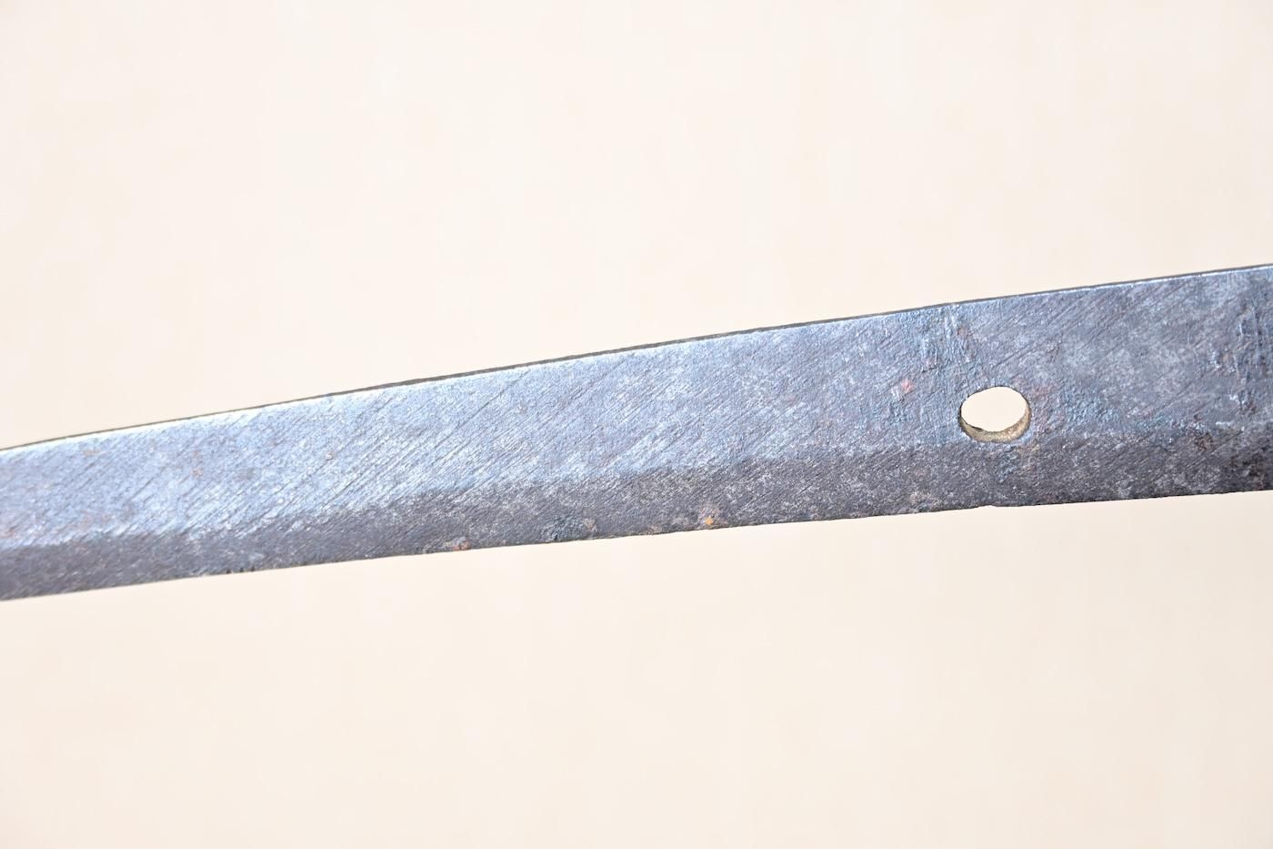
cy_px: 424
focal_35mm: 76
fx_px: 2705
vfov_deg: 17.8
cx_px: 636
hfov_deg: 26.5
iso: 100
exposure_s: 1/1.6
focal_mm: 51
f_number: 4.8
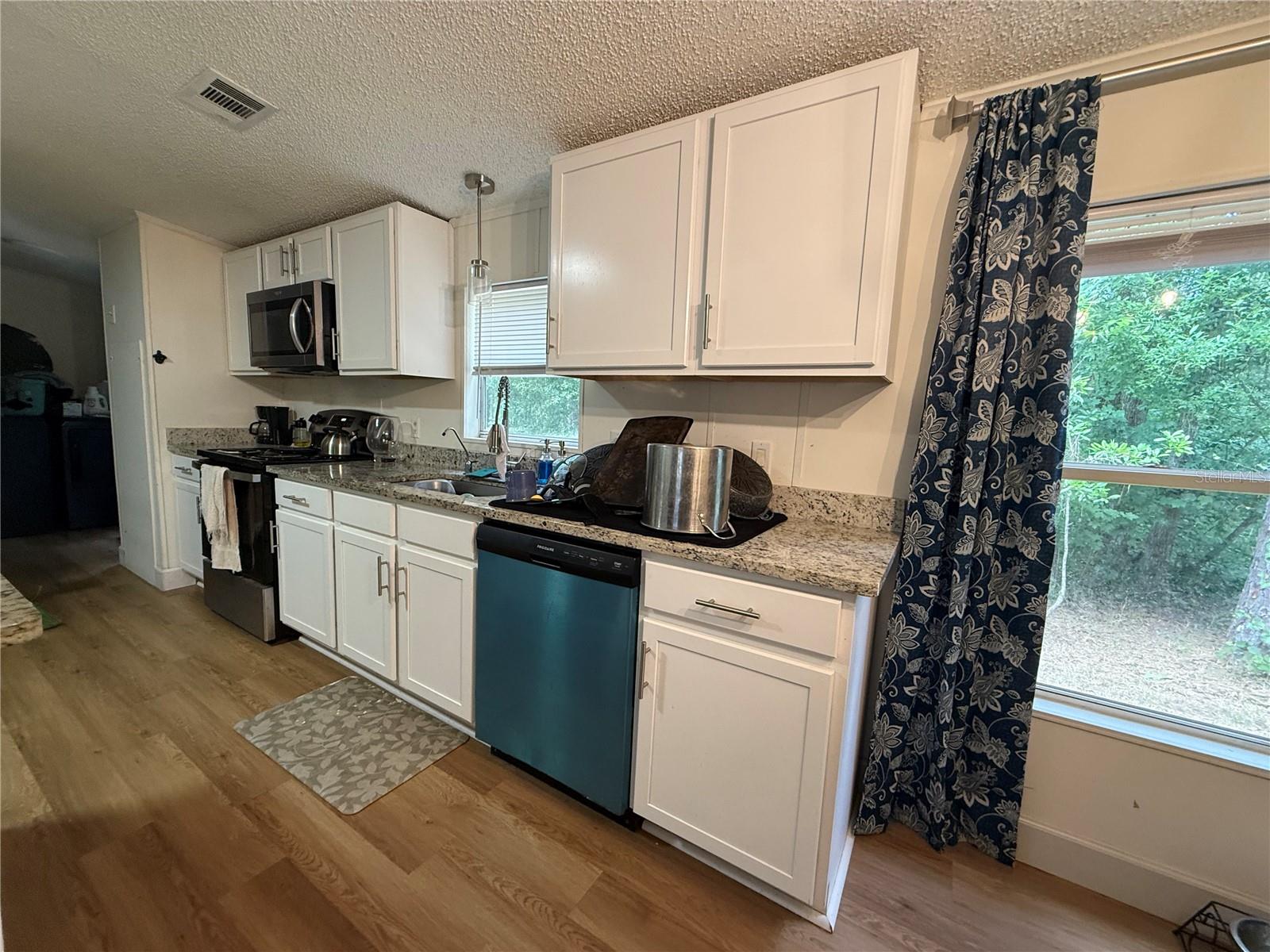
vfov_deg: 85.7
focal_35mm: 14
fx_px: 514
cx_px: 635
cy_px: 476
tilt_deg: -4.6
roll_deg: -3.0
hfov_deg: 102.1
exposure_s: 1/60
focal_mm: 2.22
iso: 250
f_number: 2.2
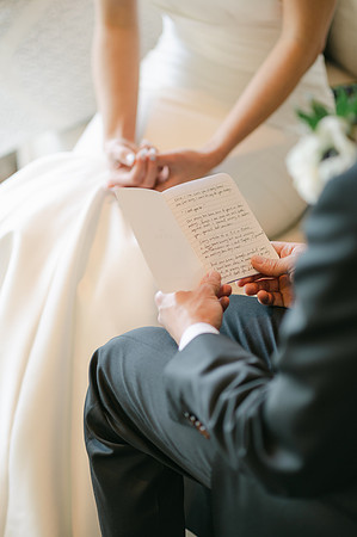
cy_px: 268
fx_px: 1267
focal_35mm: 85
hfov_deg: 16.0
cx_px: 178
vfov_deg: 23.9
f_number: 2
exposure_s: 1/125
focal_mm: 85
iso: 160
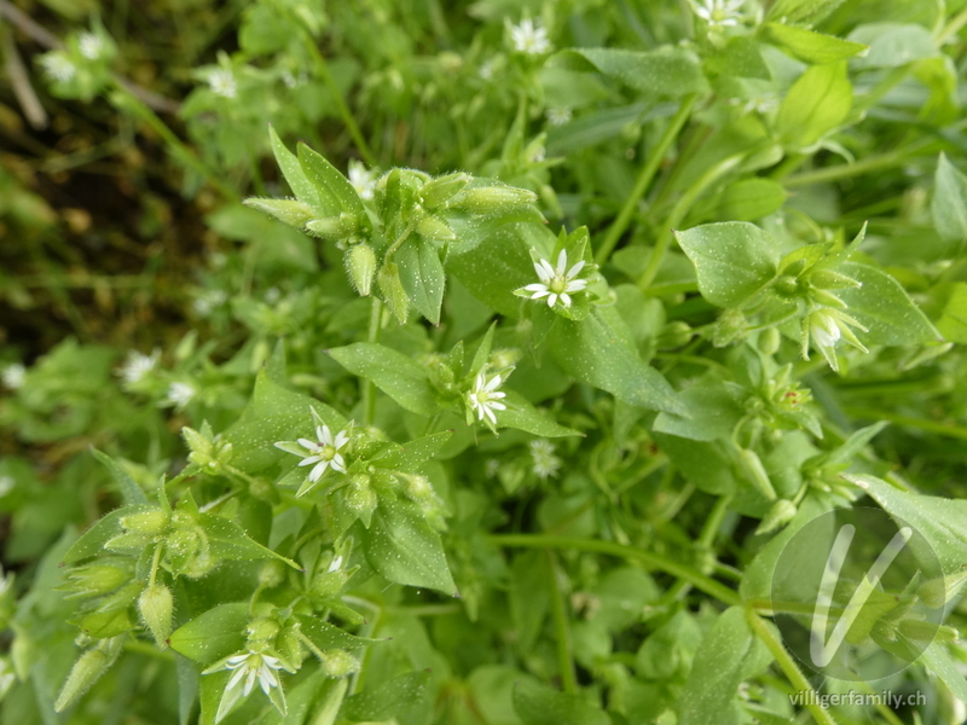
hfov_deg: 81.7
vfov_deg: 66.0
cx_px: 484
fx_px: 559
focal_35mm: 20
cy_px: 362
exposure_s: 1/100
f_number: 3.2
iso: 80
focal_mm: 3.6
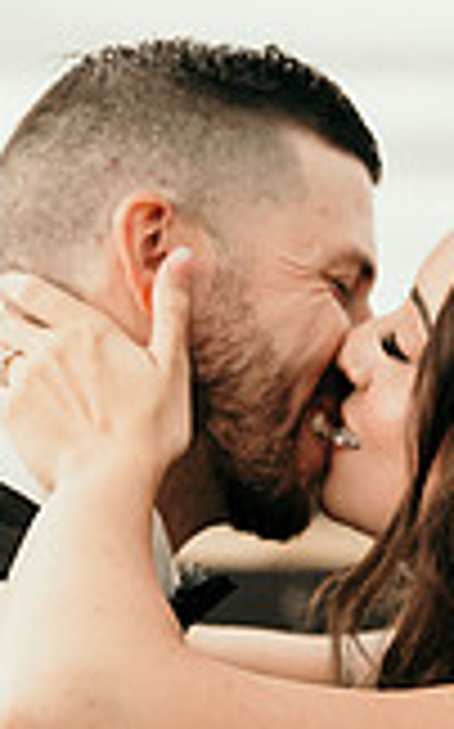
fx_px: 3629
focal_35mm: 183
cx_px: 283
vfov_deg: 11.4
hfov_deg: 7.2
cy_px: 641
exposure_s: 1/100
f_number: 2.8
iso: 800
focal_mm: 50
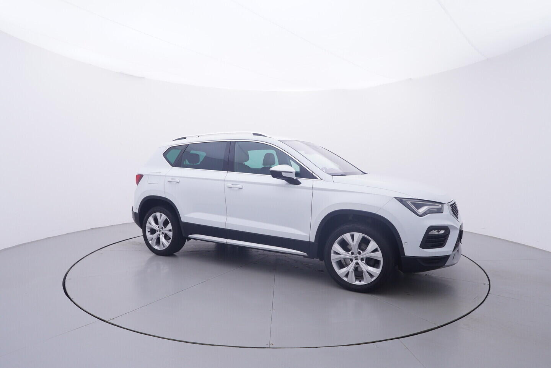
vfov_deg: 56.2
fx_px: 345
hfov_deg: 77.3
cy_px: 184
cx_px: 276
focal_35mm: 22
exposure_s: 1/80
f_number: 5
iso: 200
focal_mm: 15
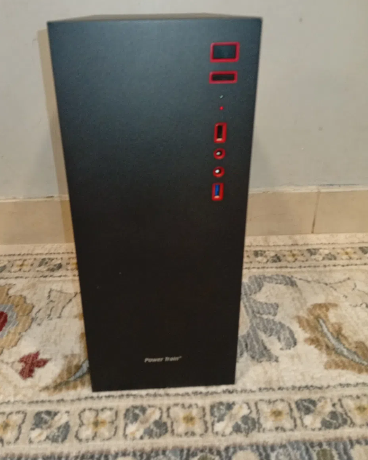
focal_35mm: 31
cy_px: 199
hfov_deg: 47.0
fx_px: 422
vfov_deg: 57.0
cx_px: 165
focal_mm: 3.98
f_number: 1.8
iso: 662
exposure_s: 1/25
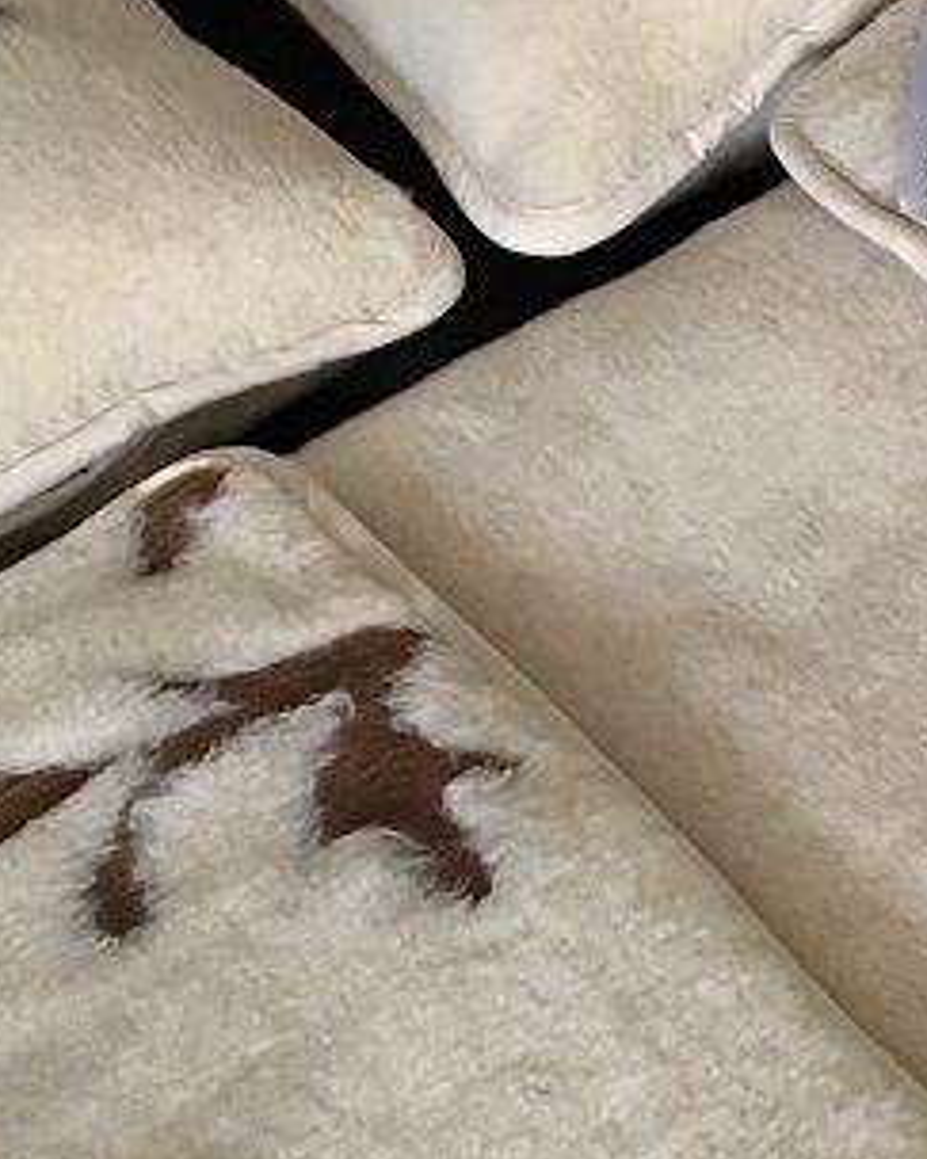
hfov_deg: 16.4
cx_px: 717
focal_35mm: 93
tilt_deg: -45.4
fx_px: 3191
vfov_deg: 20.6
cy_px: 595
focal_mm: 4.15
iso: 200
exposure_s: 1/33
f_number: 2.2
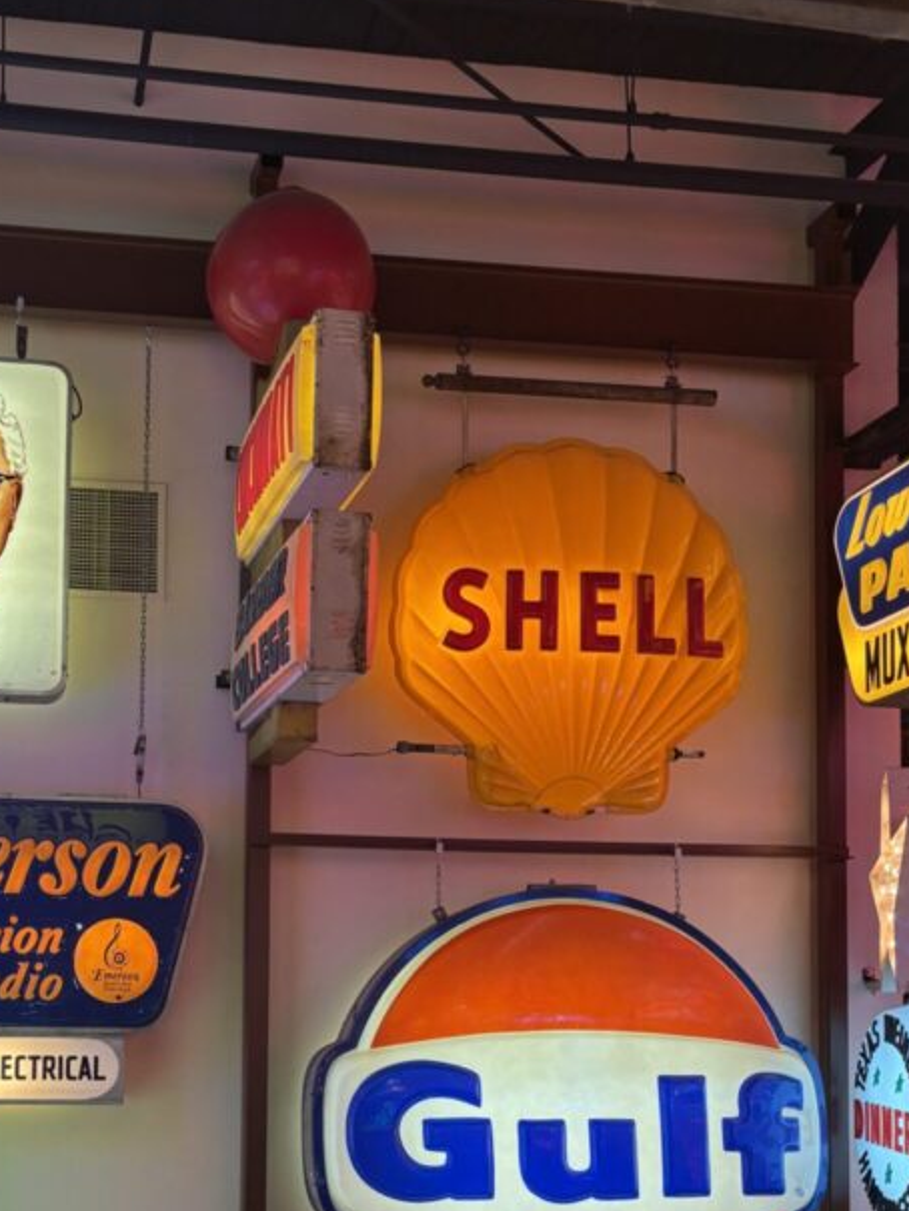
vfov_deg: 41.7
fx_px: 1540
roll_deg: -1.8
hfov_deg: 32.3
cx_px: 226
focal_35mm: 44
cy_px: 901
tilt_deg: +2.6
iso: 100
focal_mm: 5.96
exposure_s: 1/120
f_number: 1.6
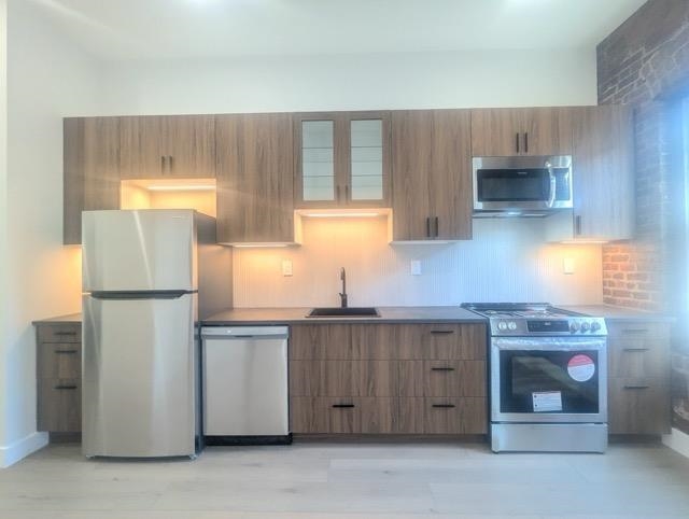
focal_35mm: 16
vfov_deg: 78.3
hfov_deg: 94.4
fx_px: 319
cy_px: 260
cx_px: 344
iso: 118
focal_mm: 2.35
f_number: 2.2
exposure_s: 1/60
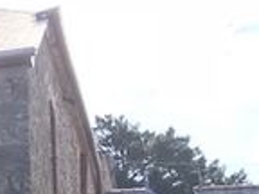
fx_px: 875
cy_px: 244
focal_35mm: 117
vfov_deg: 12.3
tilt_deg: +10.8
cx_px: -261
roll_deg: -1.7
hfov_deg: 14.1
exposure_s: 1/665
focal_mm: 3.99
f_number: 1.8
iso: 20
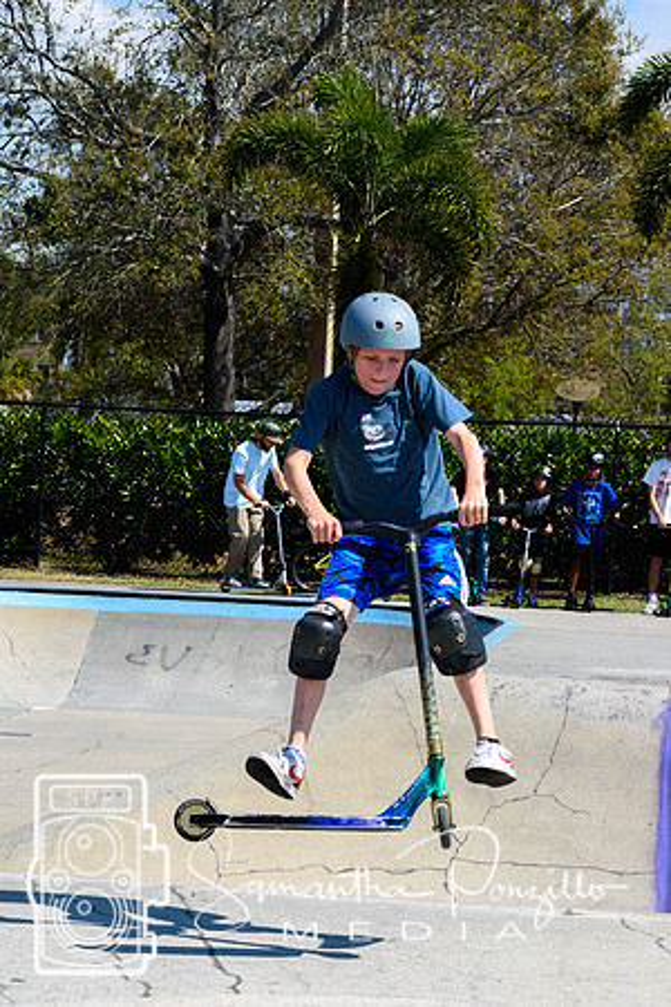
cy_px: 504
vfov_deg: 19.5
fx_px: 2935
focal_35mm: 105
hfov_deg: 13.0
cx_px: 336
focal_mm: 70
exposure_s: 1/1000
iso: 200
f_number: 8
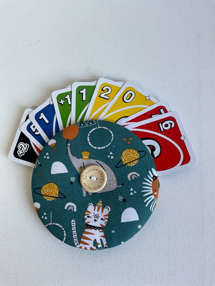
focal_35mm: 29
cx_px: 108
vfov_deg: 61.7
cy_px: 143
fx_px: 240
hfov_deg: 48.2
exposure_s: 1/122
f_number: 1.8
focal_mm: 3
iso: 40
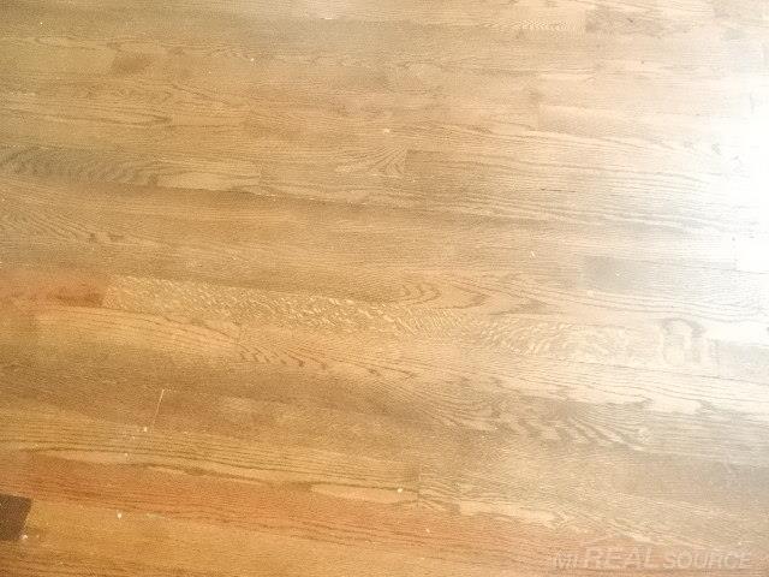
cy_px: 288
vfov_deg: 54.9
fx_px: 555
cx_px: 384
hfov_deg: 69.4
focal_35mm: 25
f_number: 3.5
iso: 3200
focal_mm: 4.5
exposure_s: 1/25
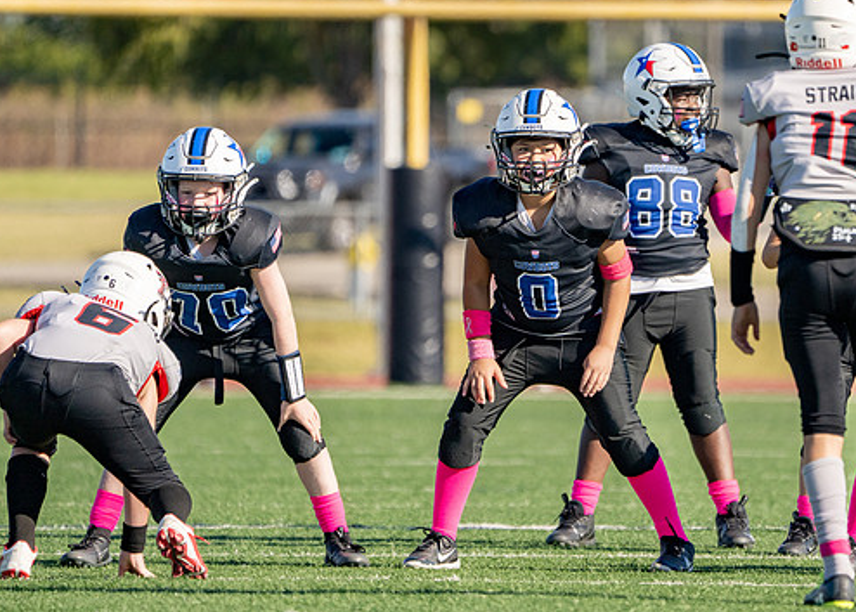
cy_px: 296
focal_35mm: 605
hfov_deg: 3.3
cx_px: 576
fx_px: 14710
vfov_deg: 2.4
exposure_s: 1/2000
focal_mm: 400
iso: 320
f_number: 5.6
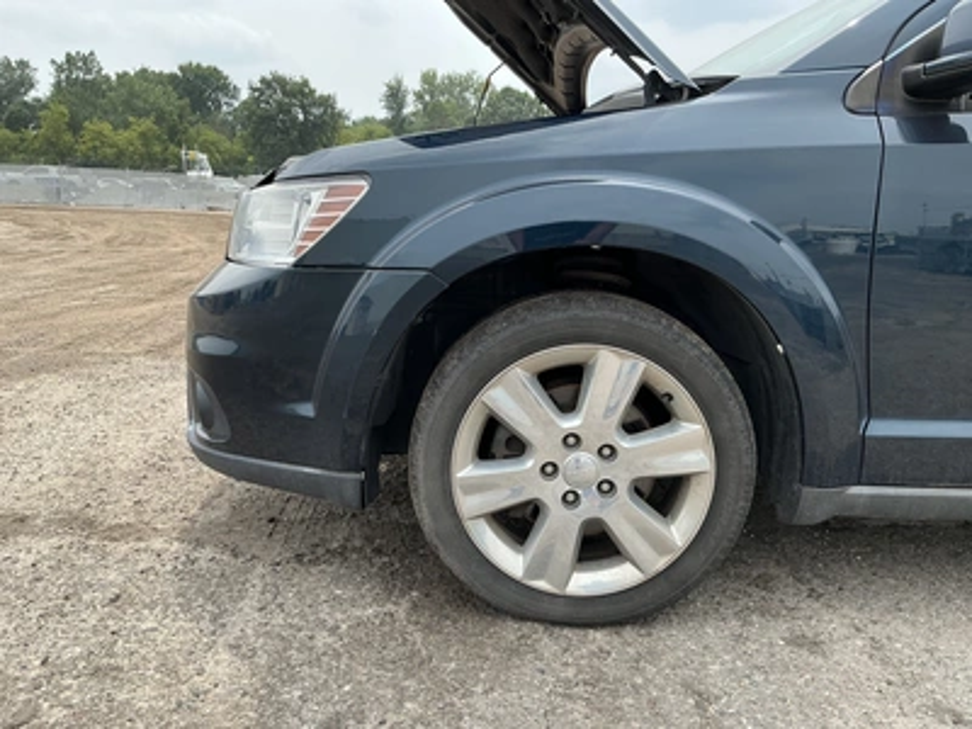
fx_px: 786
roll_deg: -1.9
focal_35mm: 28
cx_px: 486
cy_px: 364
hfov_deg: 63.4
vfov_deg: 49.7
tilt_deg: -11.1
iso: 25
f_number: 1.8
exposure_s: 1/709
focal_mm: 3
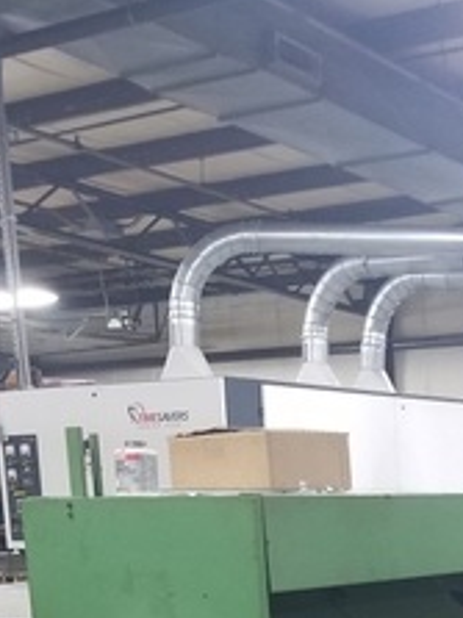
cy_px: 795
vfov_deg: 24.4
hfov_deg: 20.1
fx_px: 1250
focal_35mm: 70
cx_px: 507
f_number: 1.7
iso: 160
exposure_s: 1/30
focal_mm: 4.25
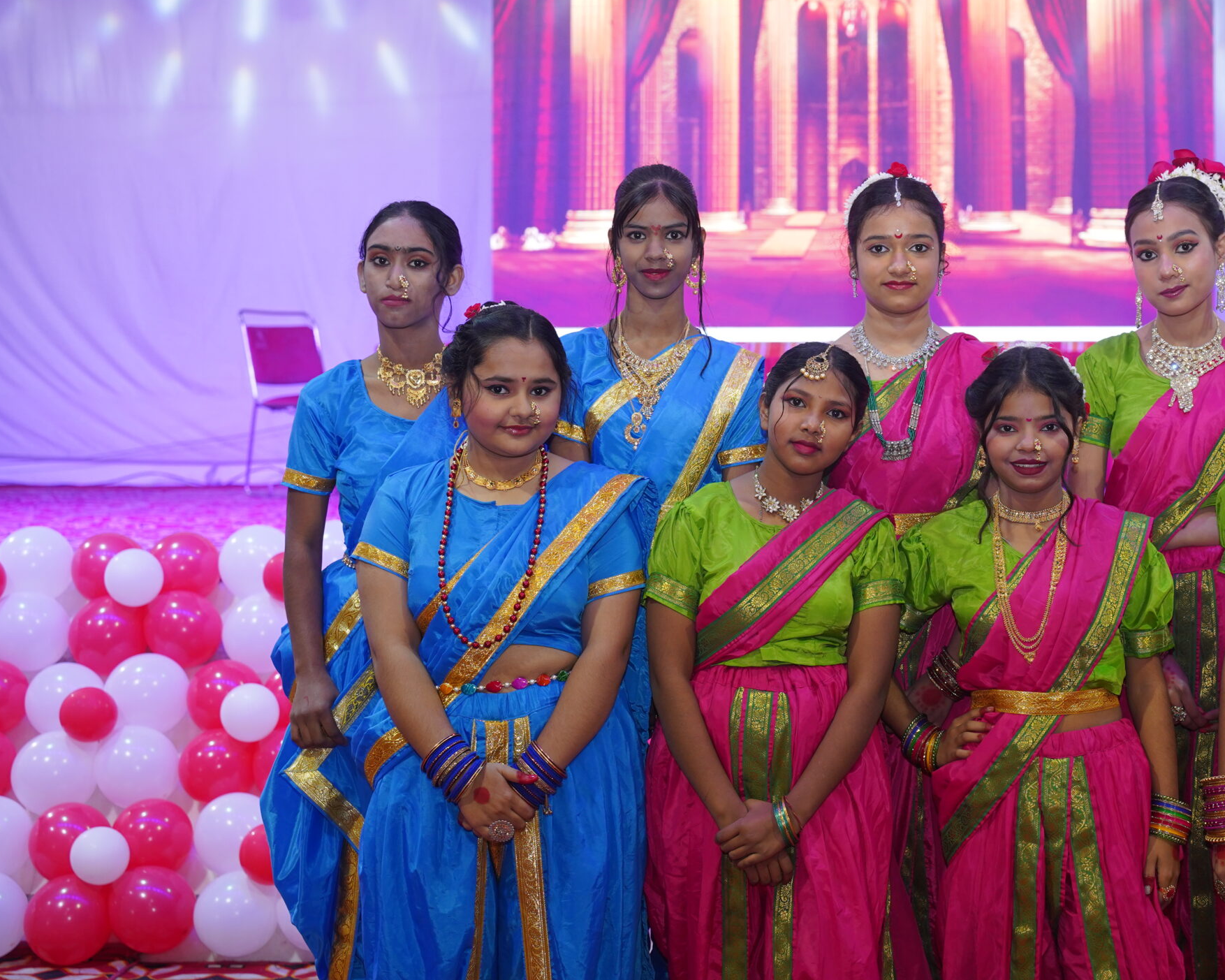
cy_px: 402
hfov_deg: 29.7
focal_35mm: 63
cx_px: 867
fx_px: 2284
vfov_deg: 24.2
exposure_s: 1/160
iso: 800
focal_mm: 46
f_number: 3.5
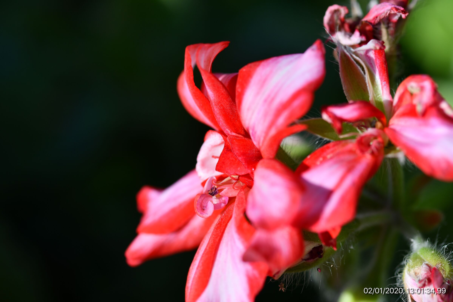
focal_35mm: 150
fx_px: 1887
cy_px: 151
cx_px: 226
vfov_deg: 9.1
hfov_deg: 13.7
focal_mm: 100
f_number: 4
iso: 100
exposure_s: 1/400
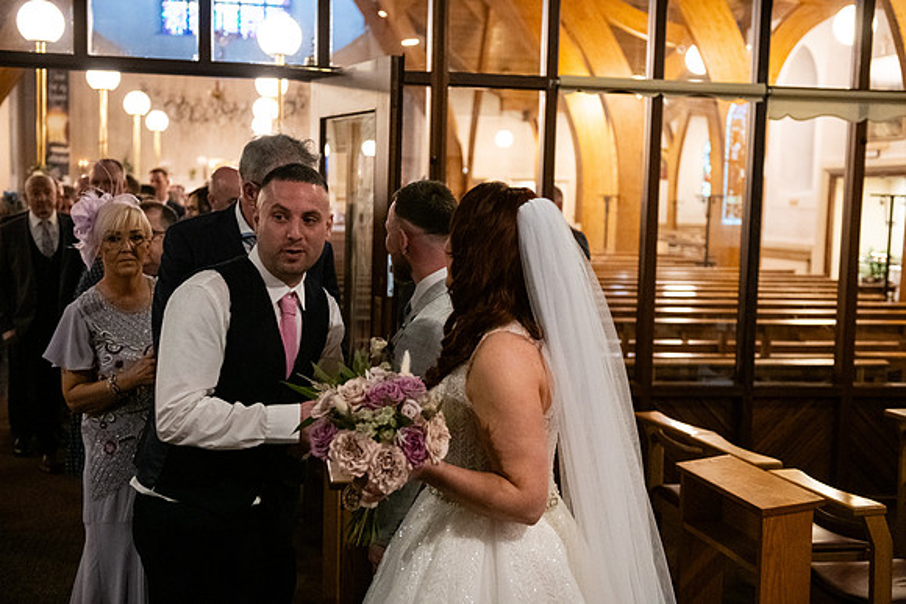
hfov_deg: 41.1
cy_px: 302
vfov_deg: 28.1
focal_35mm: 48
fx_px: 1208
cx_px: 453
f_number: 3.5
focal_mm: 48
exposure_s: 1/160
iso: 2500
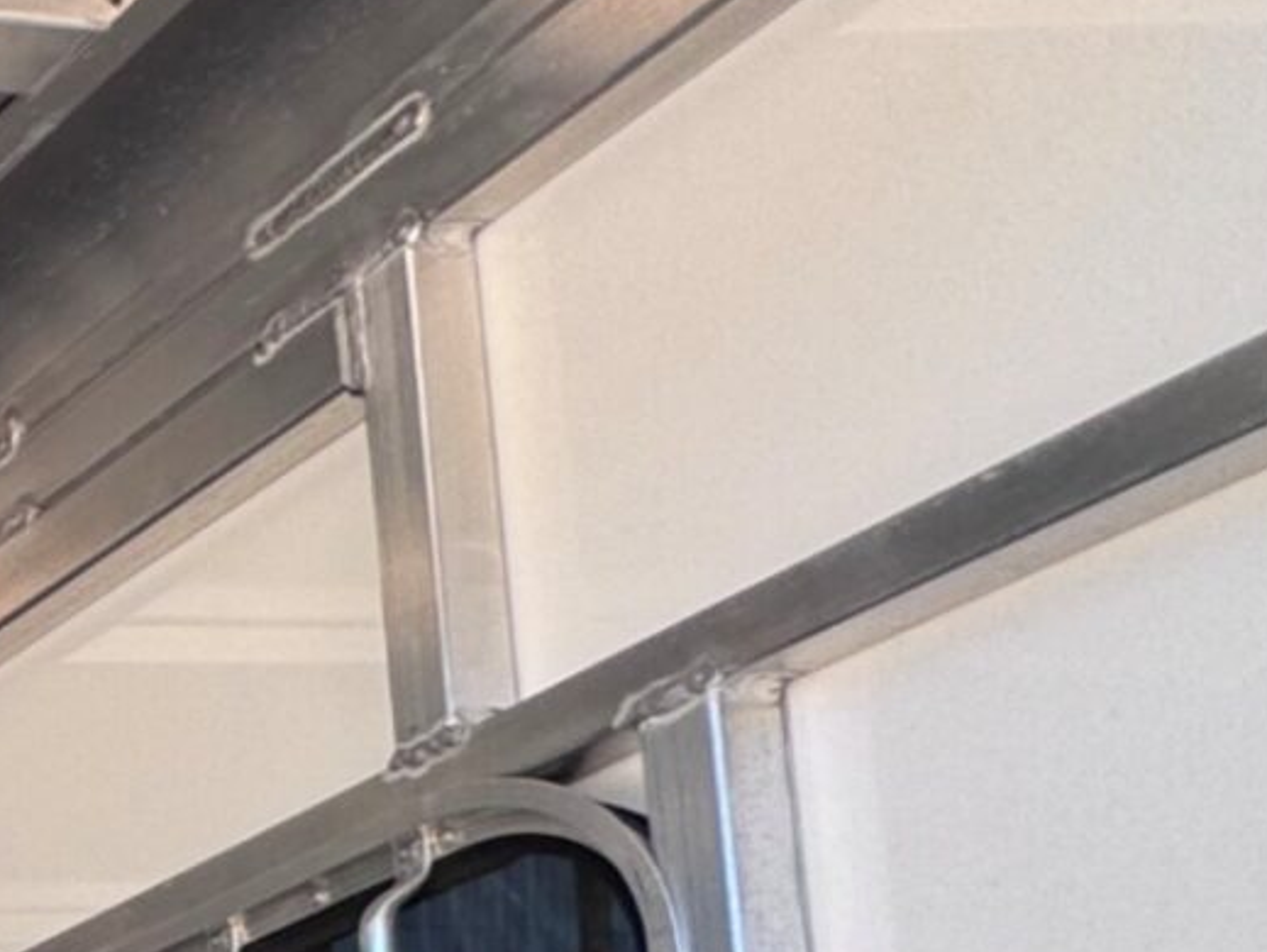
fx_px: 2527
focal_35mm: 69
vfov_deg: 18.3
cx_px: -1706
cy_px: 1531
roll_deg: -0.5
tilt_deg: +8.3
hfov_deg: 15.6
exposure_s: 1/146
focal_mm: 2.22
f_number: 2.2
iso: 40
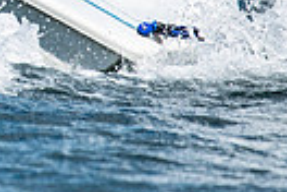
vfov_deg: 0.7
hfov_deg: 1.0
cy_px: -211
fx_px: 16685
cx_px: -254
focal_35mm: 2093
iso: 400
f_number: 5.6
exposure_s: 1/4000
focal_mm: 300
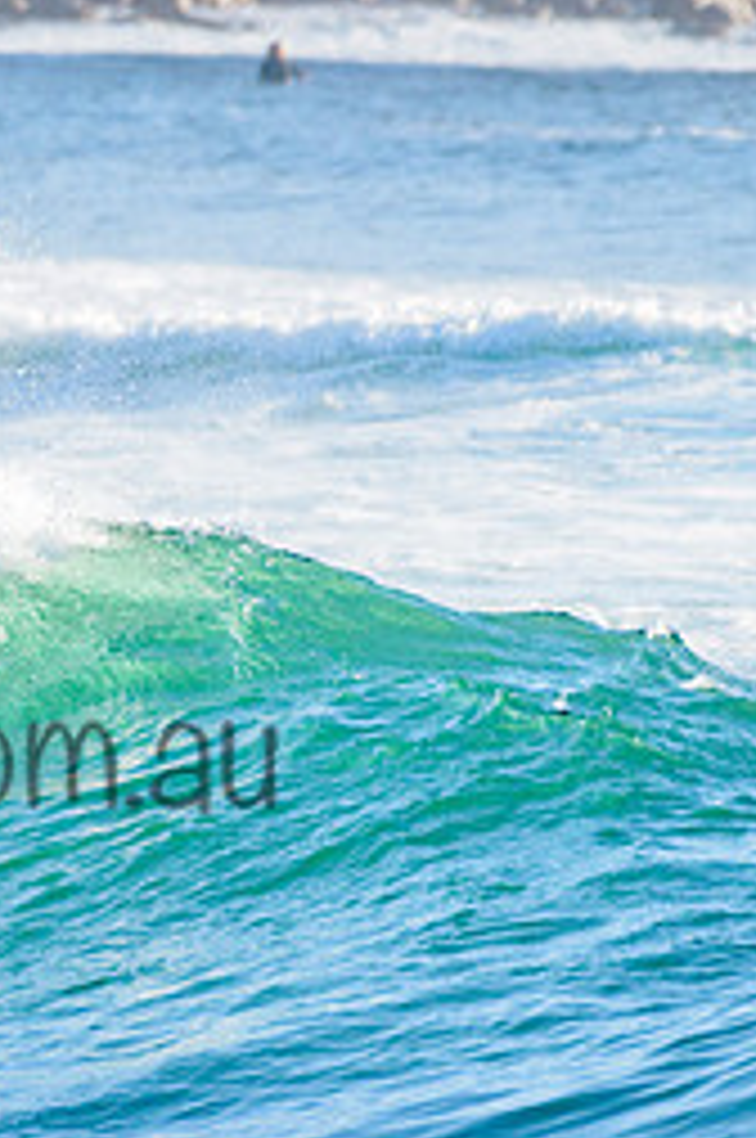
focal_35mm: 1407
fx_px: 44439
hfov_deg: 1.0
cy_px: 708
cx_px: -475
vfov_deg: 1.5
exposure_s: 1/2000
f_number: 5.6
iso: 280
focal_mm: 500
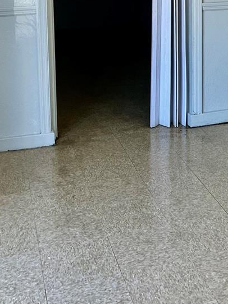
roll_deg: +1.0
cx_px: 212
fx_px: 545
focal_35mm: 62
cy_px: 16
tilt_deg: -7.9
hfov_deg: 22.9
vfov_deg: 29.6
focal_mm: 3.99
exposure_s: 1/109
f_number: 1.8
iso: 80
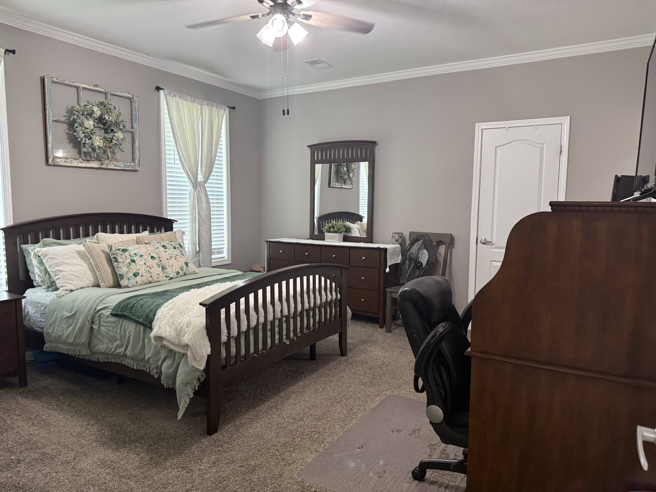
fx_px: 455
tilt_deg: -4.7
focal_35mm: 24
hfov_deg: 71.6
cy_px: 246
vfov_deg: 56.8
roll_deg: -1.0
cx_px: 328
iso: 320
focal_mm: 6.76
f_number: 1.78
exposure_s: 1/60
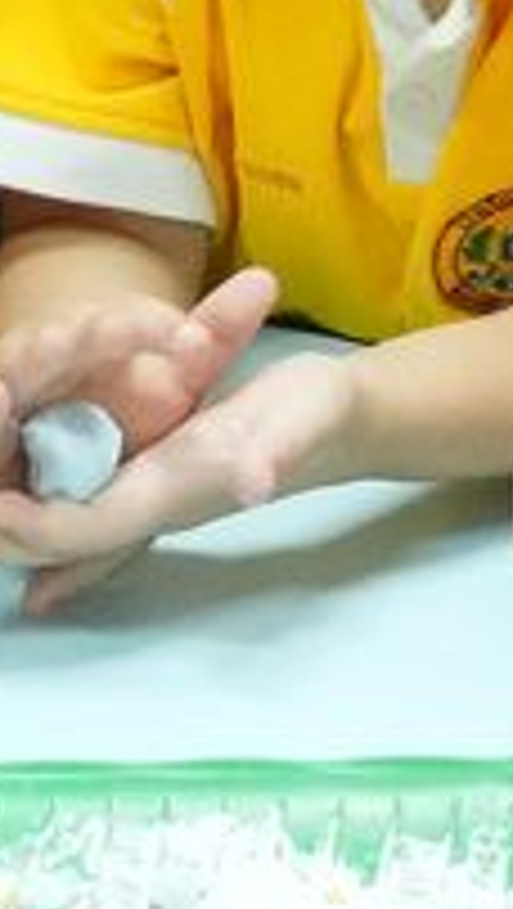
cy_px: 144
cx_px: 484
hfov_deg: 5.6
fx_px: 5281
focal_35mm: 219
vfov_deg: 9.8
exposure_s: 1/200
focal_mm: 25
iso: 10000
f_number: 5
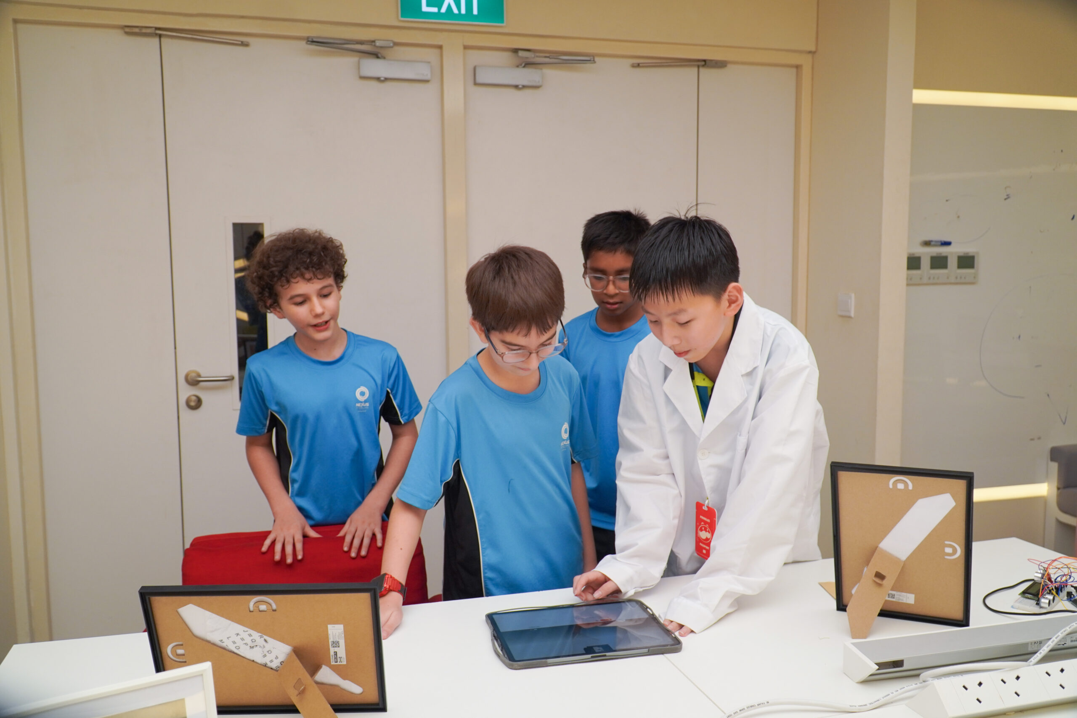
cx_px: 538
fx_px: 897
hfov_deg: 61.9
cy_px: 359
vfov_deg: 43.6
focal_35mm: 30
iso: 320
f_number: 4
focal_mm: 20
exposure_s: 1/160
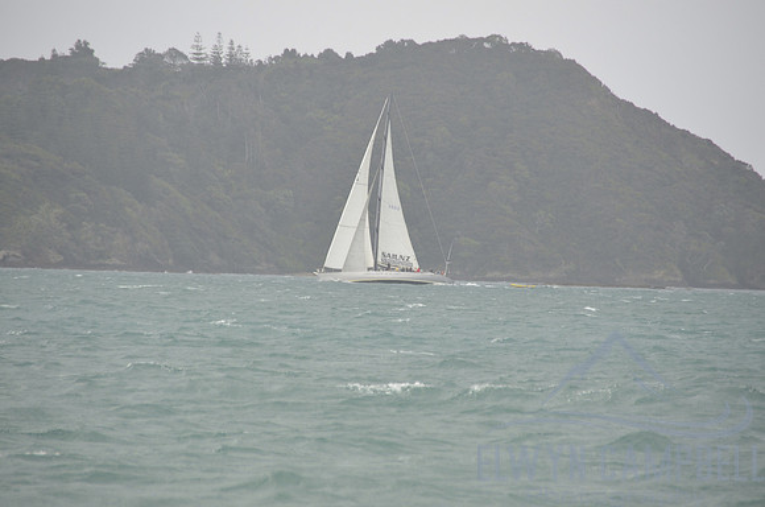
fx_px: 6361
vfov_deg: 4.6
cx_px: 382
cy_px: 254
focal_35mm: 300
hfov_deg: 6.9
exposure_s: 1/500
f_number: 6.3
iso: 280
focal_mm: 200
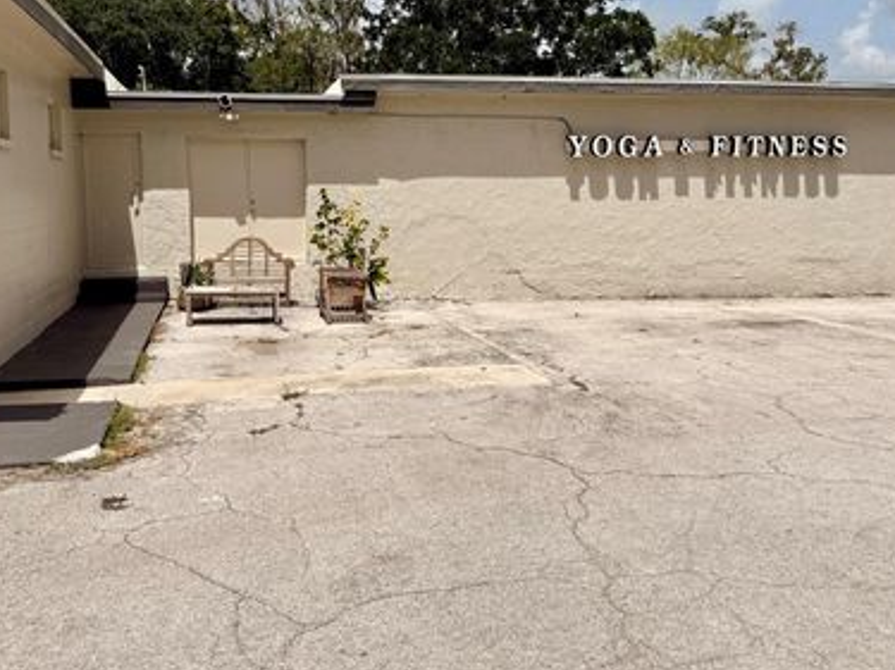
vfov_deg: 43.8
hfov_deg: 56.8
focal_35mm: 32
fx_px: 827
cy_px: 254
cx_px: 415
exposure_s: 1/10309
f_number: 1.78
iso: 80
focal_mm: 6.76
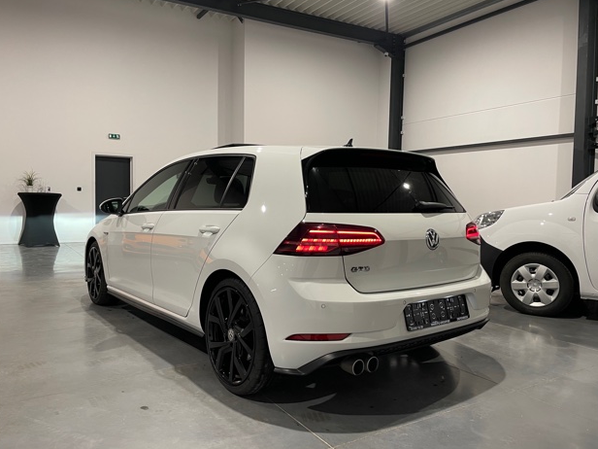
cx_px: 290
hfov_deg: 65.3
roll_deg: -0.8
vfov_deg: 51.4
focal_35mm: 27
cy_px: 224
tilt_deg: -3.1
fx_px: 466
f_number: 1.6
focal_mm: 4.2
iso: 80
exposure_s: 1/53
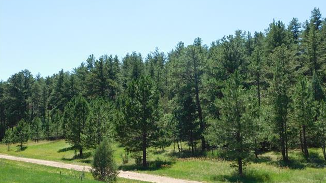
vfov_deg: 24.0
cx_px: 165
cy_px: 100
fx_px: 432
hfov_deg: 41.3
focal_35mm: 50
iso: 125
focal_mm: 8
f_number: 3.7
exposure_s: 1/640
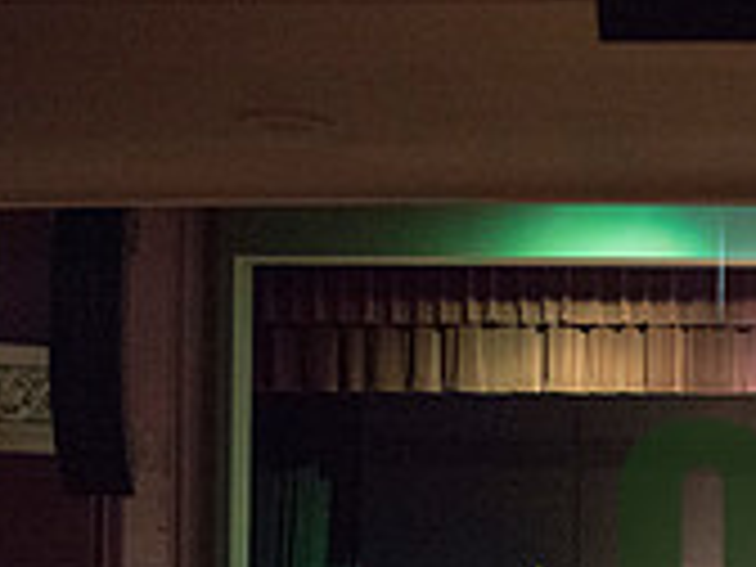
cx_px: 958
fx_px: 2315
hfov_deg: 17.5
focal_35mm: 106
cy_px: 632
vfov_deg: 13.7
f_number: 2.8
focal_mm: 32
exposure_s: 1/160
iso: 4000
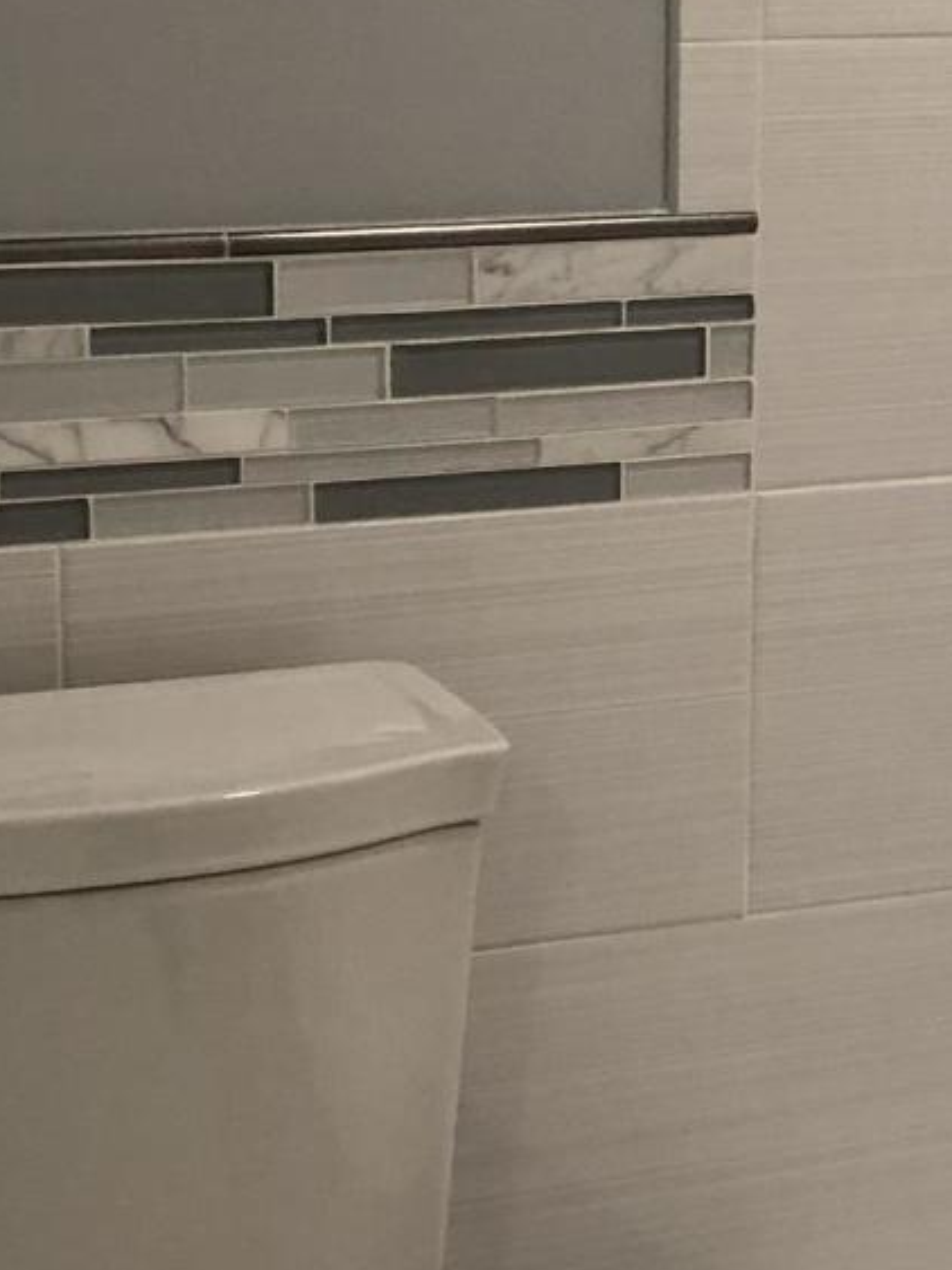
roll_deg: +0.9
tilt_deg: -13.7
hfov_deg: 14.3
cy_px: 711
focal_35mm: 103
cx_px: 634
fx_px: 3778
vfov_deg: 19.1
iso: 40
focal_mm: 3.99
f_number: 1.8
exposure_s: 1/30
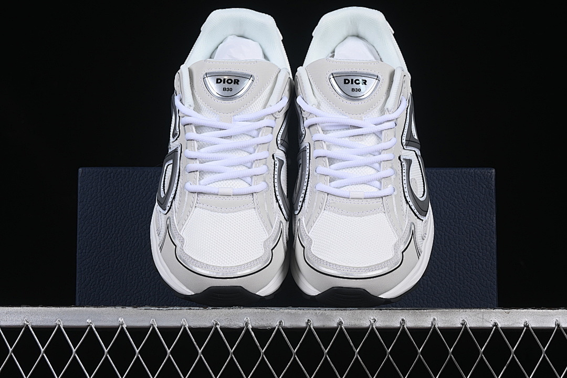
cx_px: 284
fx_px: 1181
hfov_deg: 27.0
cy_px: 189
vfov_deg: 18.2
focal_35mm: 75
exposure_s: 1/80
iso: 160
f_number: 8
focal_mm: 50
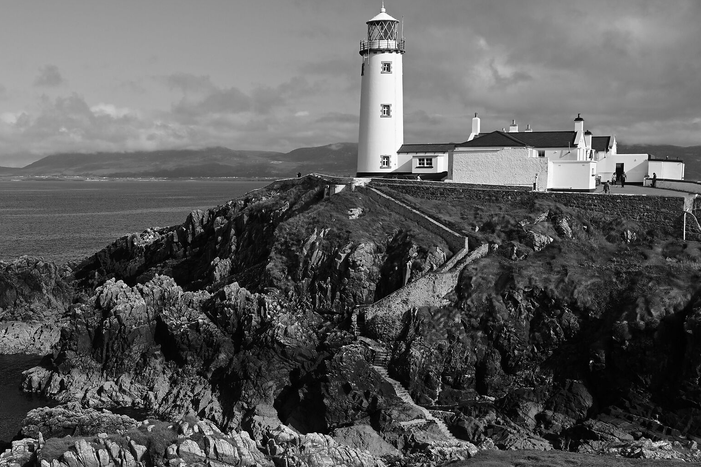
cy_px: 252
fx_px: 915
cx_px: 189
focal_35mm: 47
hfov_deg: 40.9
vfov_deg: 28.6
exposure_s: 1/4000
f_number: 5.6
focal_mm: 30
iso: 400
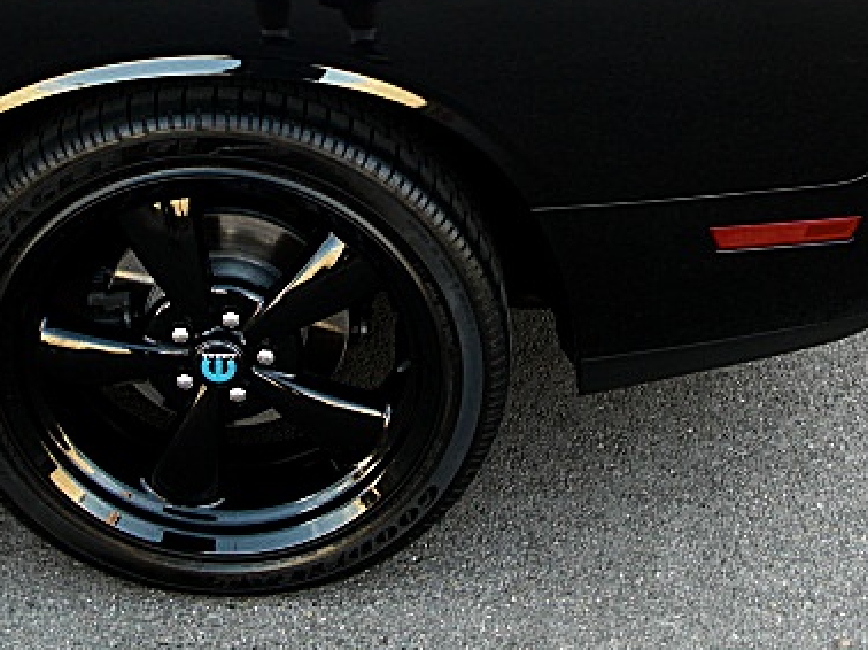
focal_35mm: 61
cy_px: 115
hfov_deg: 31.7
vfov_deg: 23.6
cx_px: 388
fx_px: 1529
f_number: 2.8
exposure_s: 1/125
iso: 200
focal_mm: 6.3
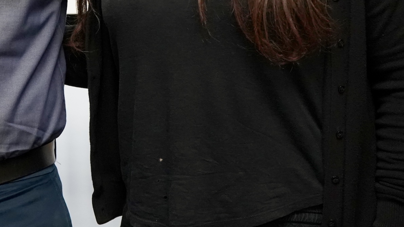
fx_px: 1328
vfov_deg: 9.7
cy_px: -34
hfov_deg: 16.8
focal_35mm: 124
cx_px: -28
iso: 5000
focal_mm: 47
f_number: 4.5
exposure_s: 1/160
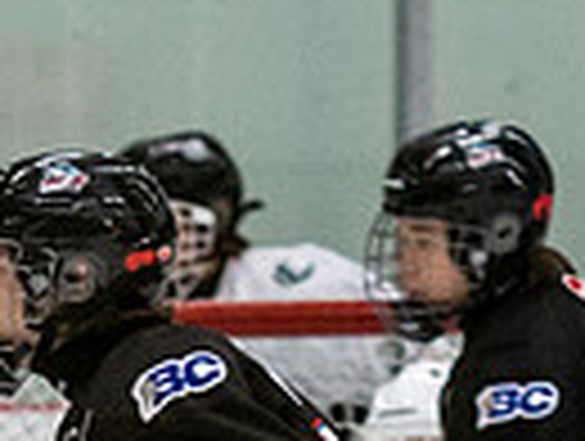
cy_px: 603
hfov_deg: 2.1
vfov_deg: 1.6
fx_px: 15729
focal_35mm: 929
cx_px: 257
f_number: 2.8
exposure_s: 1/640
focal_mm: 102
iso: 1600
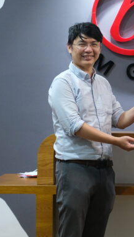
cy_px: 129
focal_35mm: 147
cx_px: 143
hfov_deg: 8.2
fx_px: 928
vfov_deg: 14.6
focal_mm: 35
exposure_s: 1/105
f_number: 2
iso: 1000
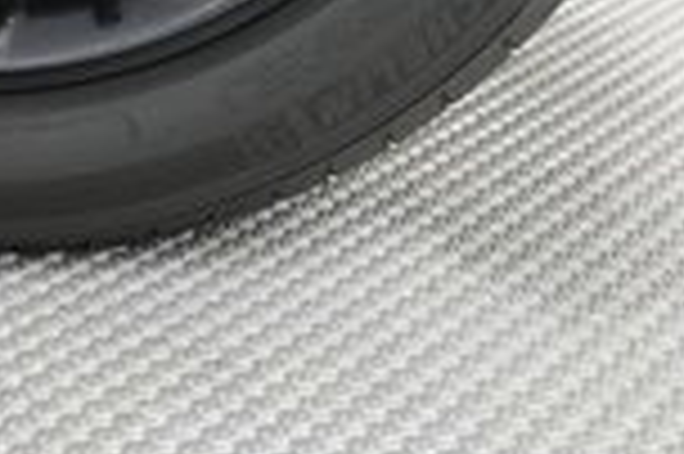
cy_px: -463
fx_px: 1993
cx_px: -22
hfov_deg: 18.9
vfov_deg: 11.6
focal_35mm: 105
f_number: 2.8
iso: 5000
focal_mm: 25
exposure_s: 1/160
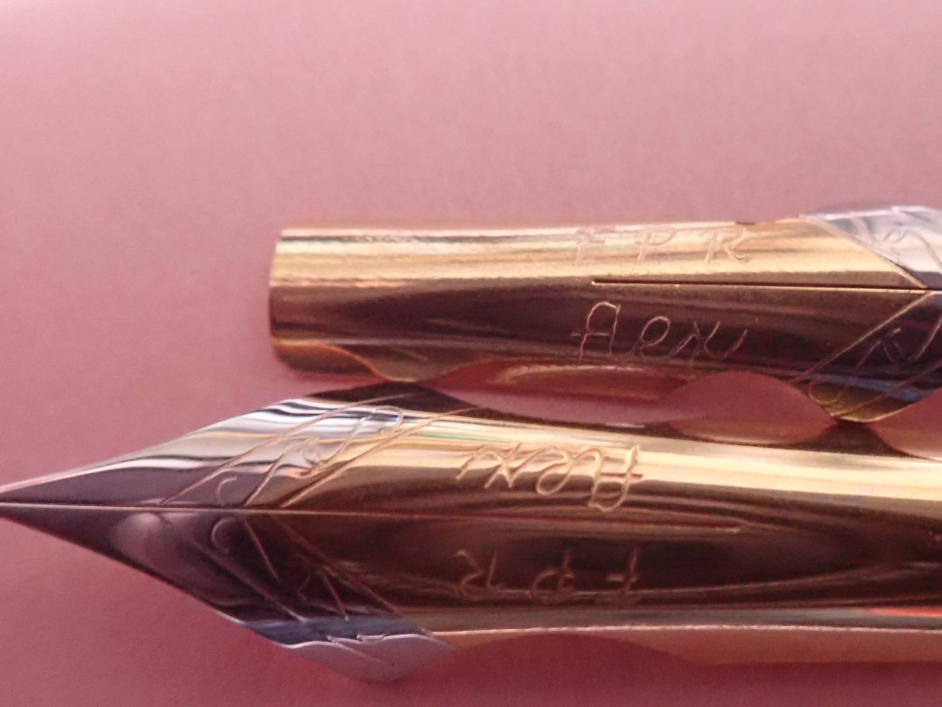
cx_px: 613
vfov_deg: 31.3
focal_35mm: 46
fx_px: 1252
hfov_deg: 40.8
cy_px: 462
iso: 1600
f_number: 2.3
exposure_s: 1/30
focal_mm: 5.5
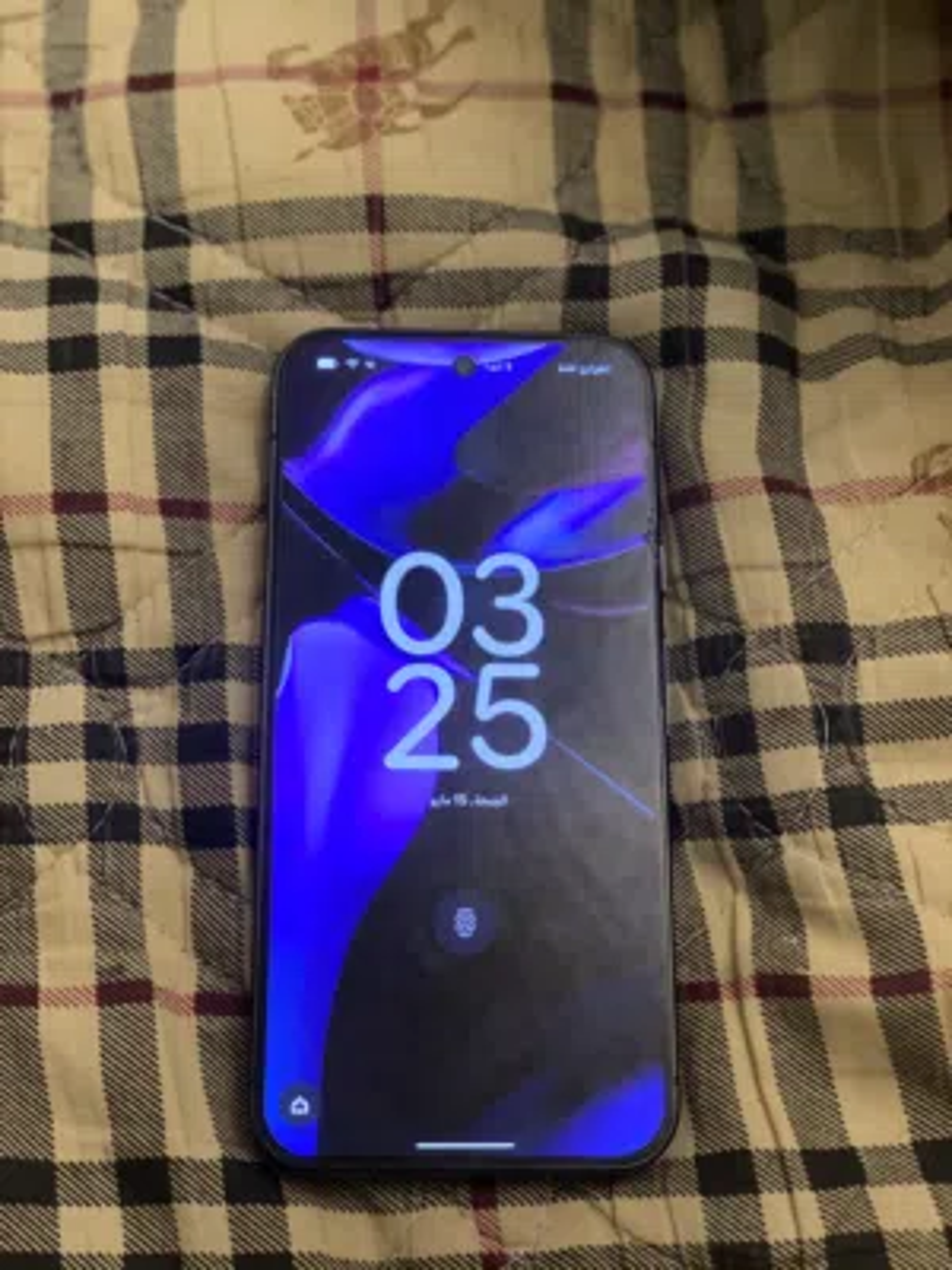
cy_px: 635
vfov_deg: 36.8
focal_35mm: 52
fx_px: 1907
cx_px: 476
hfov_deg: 28.0
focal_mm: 6
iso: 400
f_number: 2
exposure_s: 1/24
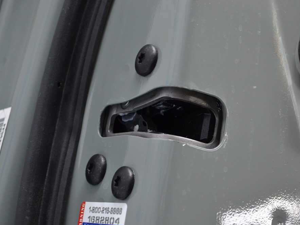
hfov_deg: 25.3
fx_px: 668
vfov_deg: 19.1
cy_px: 115
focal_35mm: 77
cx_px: 152
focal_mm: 46
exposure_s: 1/60
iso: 800
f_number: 5.3
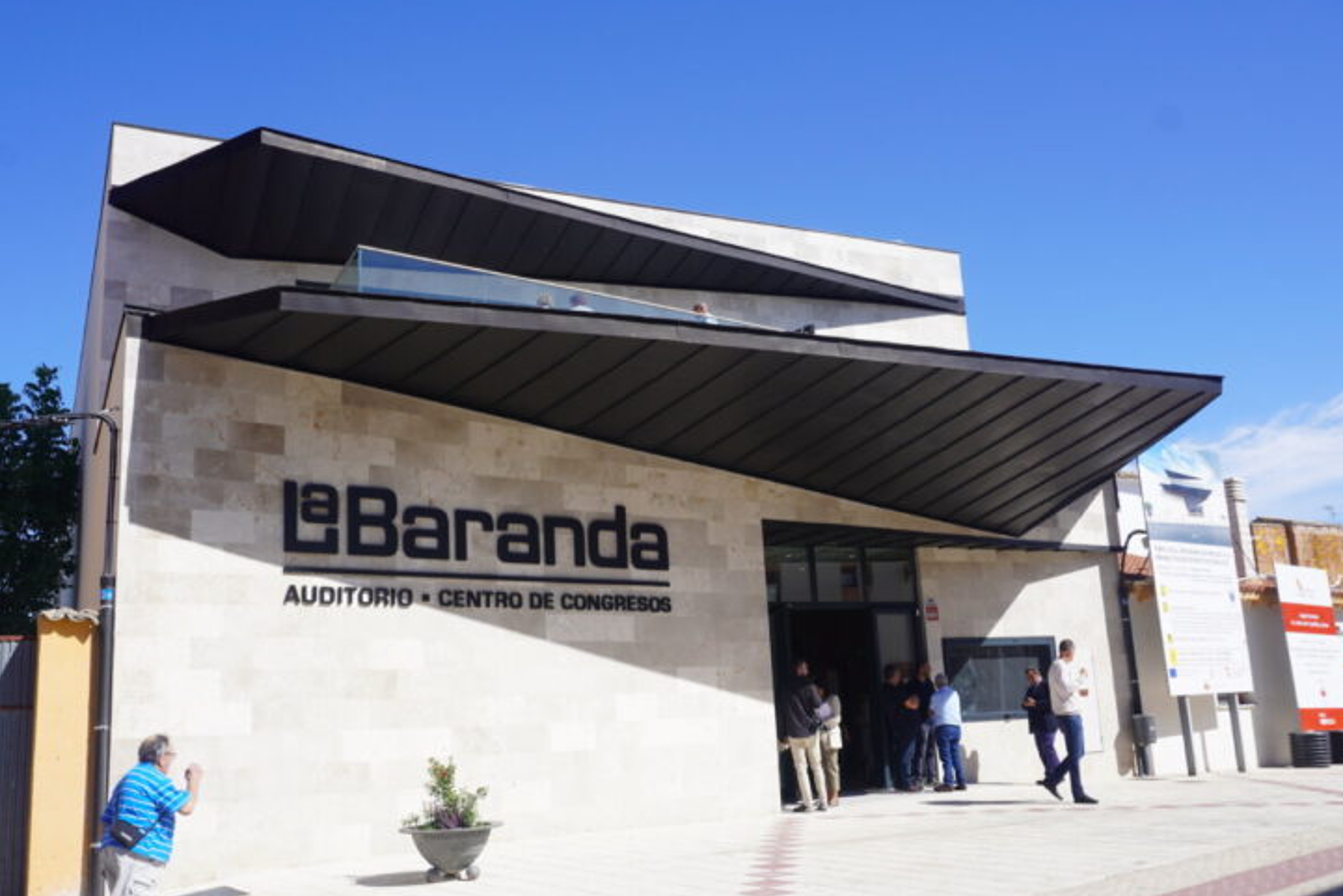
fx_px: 1251
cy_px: 468
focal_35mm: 34
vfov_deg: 39.4
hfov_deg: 56.4
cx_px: 656
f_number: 10
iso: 100
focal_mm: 21
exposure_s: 1/160
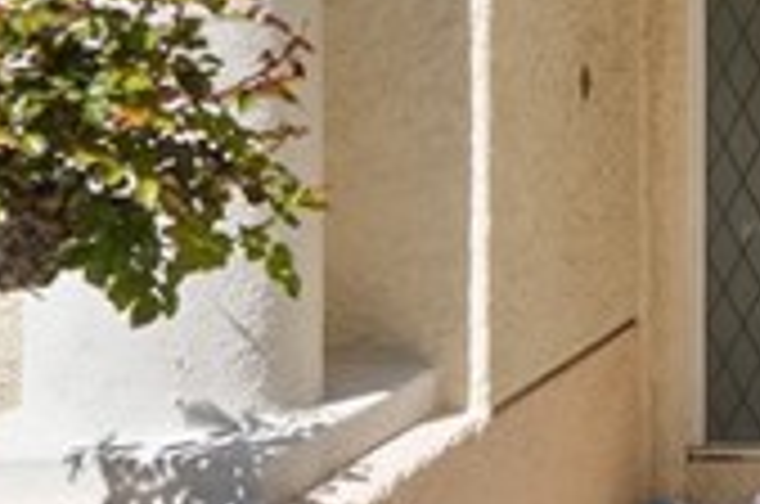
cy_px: 34
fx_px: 1665
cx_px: 1102
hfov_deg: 21.9
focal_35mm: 79
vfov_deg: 16.9
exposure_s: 1/320
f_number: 9
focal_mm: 13
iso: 200
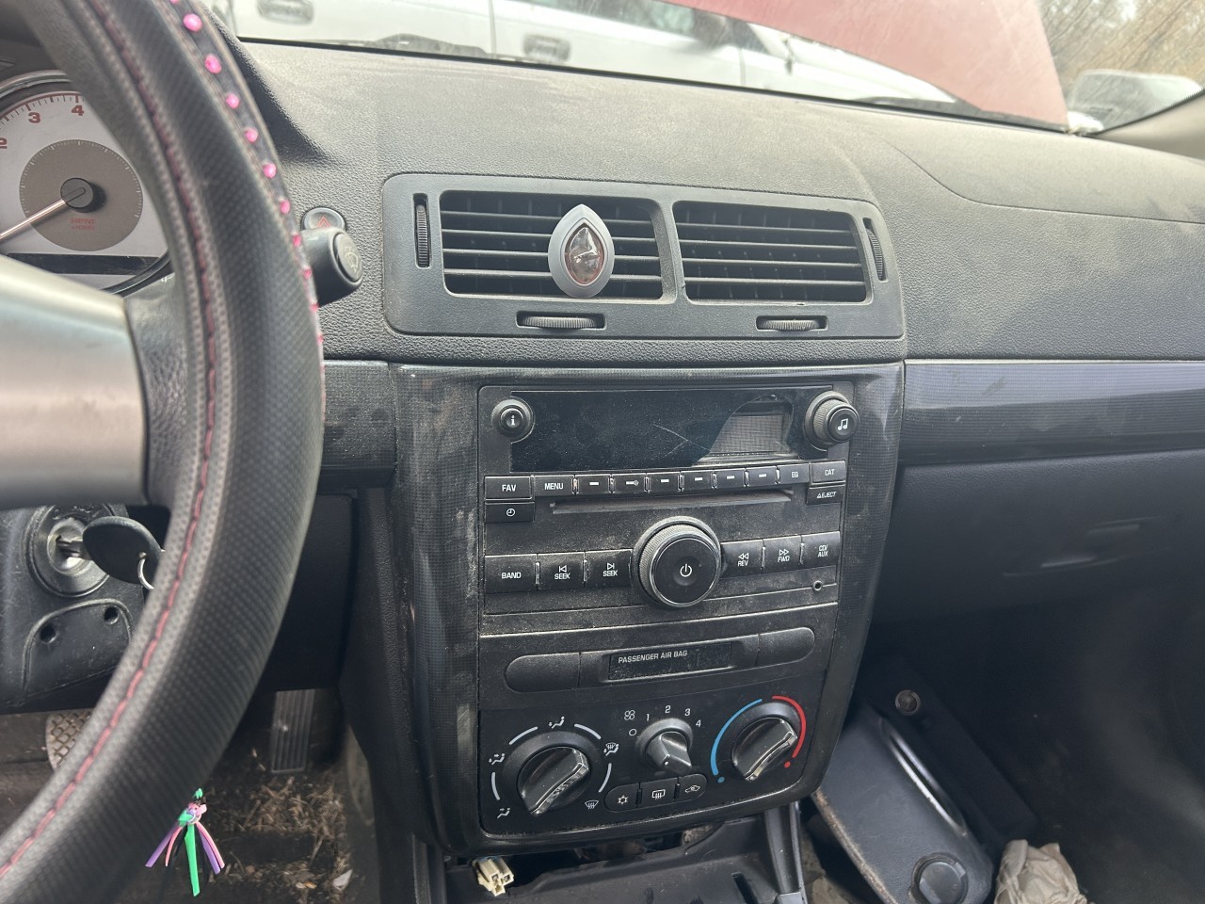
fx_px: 905
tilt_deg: -23.4
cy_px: 452
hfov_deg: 67.3
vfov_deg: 53.1
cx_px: 602
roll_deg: -5.9
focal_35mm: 26
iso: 100
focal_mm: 5.7
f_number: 1.5
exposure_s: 1/121
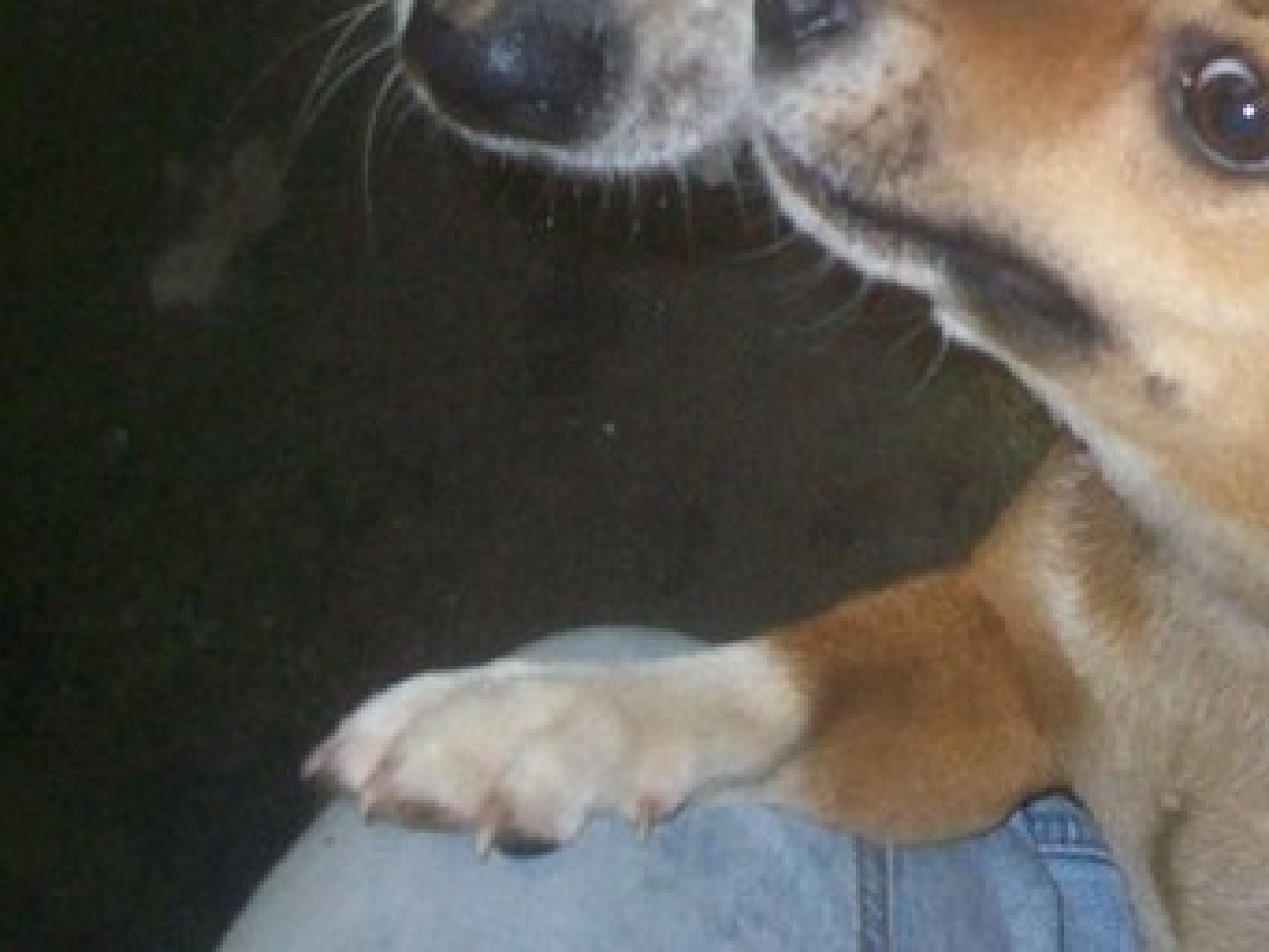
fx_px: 2970
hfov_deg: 22.9
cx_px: 1358
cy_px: -58
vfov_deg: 17.7
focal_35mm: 81
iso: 200
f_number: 2.7
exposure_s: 1/64
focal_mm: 6
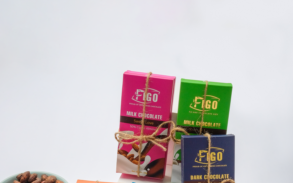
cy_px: 225
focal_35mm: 79
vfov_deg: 15.8
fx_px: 631
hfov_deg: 26.1
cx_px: 141
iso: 500
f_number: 11
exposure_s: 1/125
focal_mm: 32.9
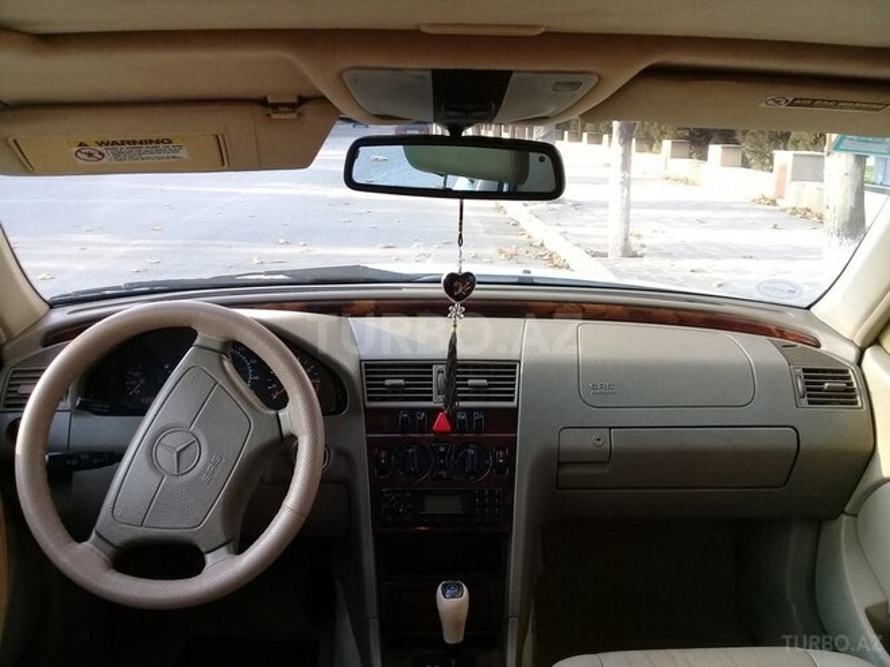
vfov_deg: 45.4
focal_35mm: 31
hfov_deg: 58.4
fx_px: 797
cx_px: 445
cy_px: 334
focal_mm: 3.3
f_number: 2.2
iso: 80
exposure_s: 1/100
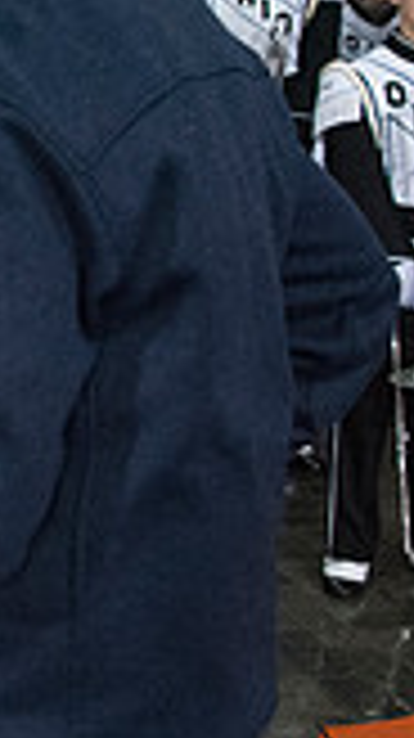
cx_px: -644
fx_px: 1740
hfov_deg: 11.0
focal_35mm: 89
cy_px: 254
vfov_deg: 23.8
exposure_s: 1/2500
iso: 10000
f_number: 4
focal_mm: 24
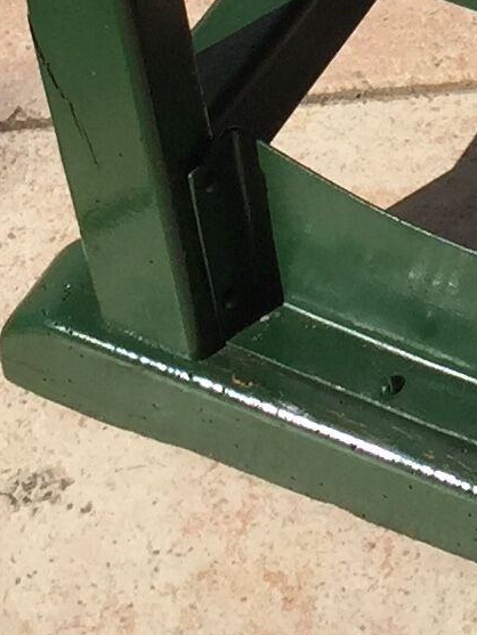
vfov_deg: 10.8
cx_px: 782
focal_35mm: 170
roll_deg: +2.6
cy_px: -555
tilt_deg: -35.1
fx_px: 3122
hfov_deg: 8.5
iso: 32
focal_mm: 4.15
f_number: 2.2
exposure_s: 1/3300
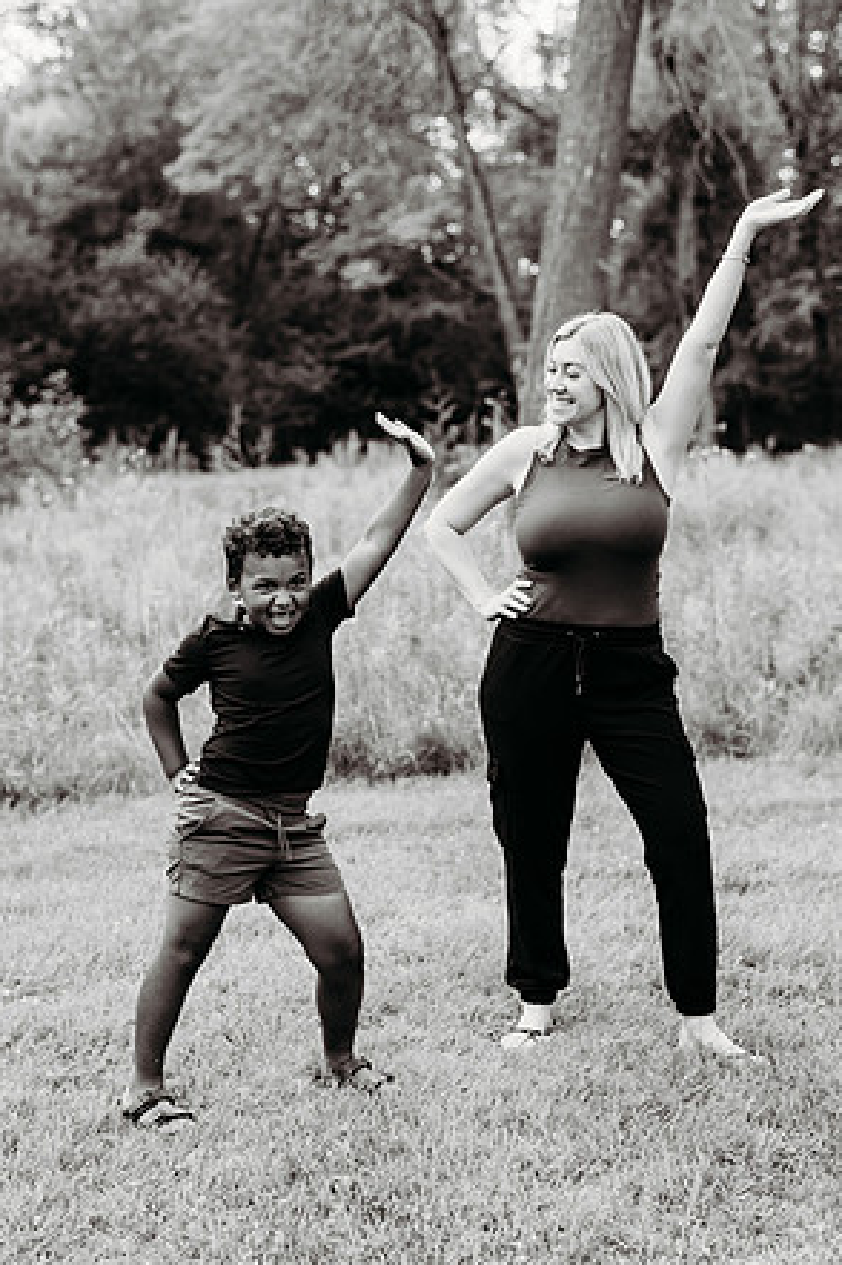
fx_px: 2073
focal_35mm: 59
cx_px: 425
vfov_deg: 34.0
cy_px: 632
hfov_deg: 23.0
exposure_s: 1/320
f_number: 2.8
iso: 400
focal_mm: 58
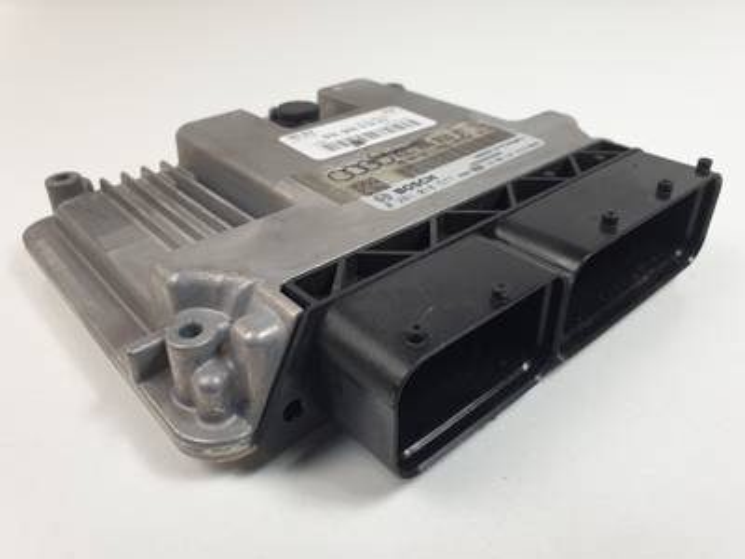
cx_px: 372
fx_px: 560
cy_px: 280
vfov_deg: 53.1
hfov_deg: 67.3
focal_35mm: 26
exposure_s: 1/112
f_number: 2.4
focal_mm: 4.3
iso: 50
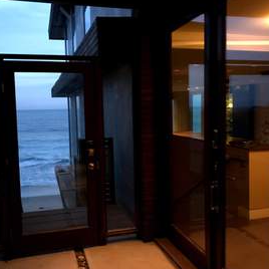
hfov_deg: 44.9
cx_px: 140
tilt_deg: -4.3
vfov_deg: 44.9
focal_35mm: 37
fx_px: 325
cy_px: 141
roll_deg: +1.5
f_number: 1.8
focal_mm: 3.99
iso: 80
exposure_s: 1/6
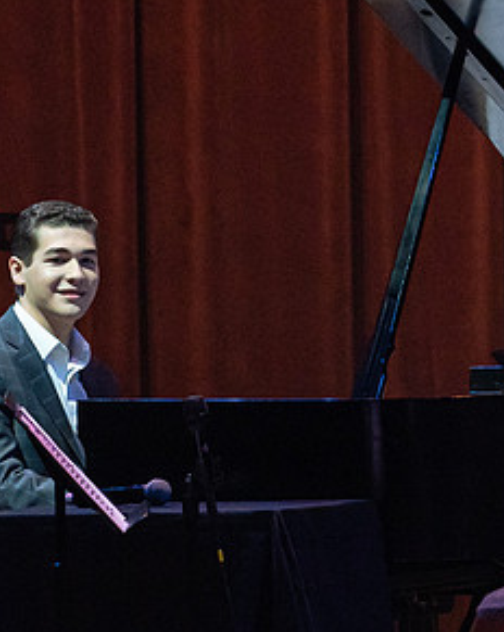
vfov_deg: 3.0
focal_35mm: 644
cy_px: 383
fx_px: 12033
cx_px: 140
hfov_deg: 2.4
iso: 2500
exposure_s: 1/250
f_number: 7.1
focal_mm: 200
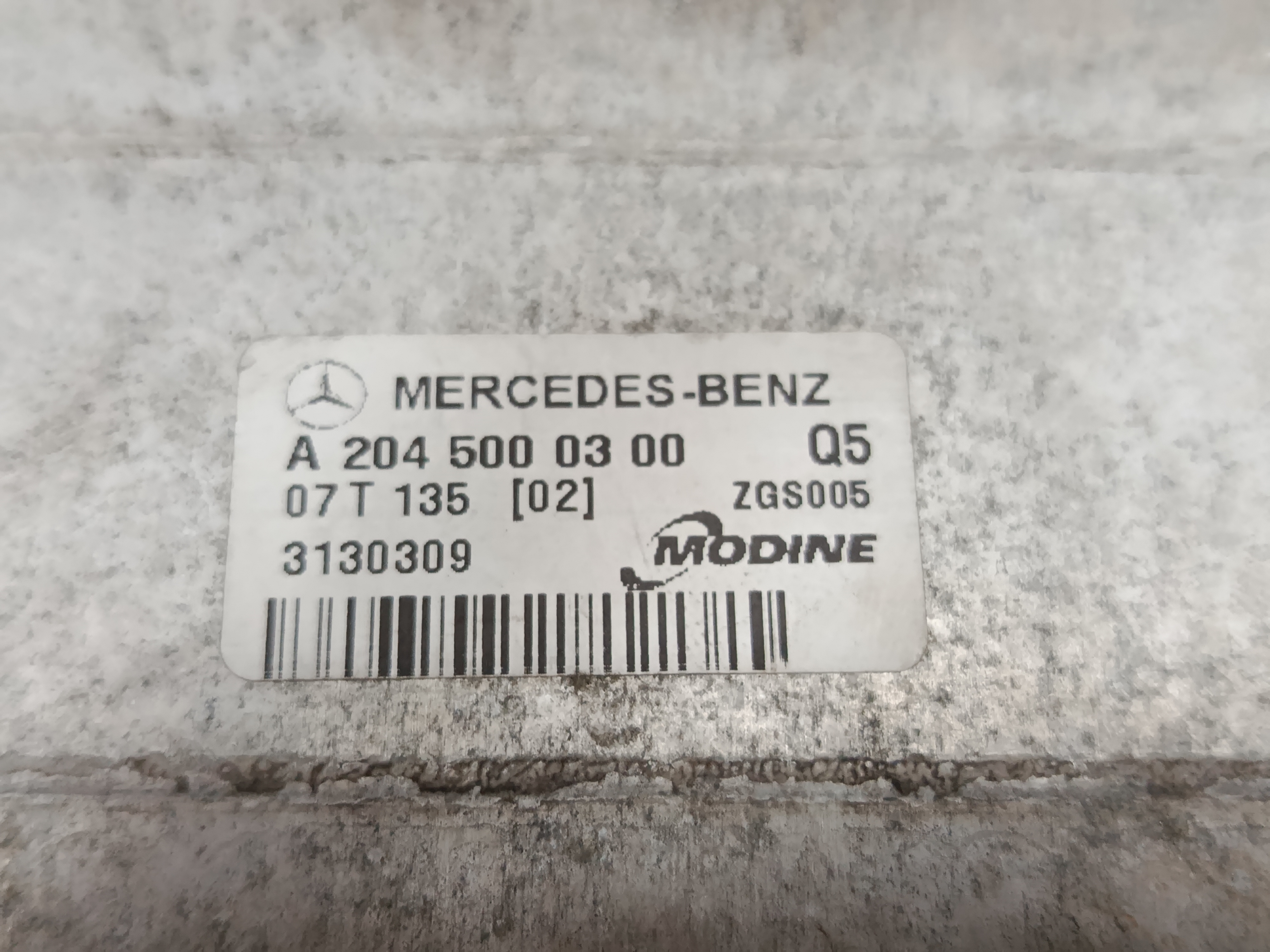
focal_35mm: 38
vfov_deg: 37.7
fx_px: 1394
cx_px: 635
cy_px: 476
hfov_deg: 49.0
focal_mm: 5.24
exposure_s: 1/50
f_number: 1.7
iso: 628
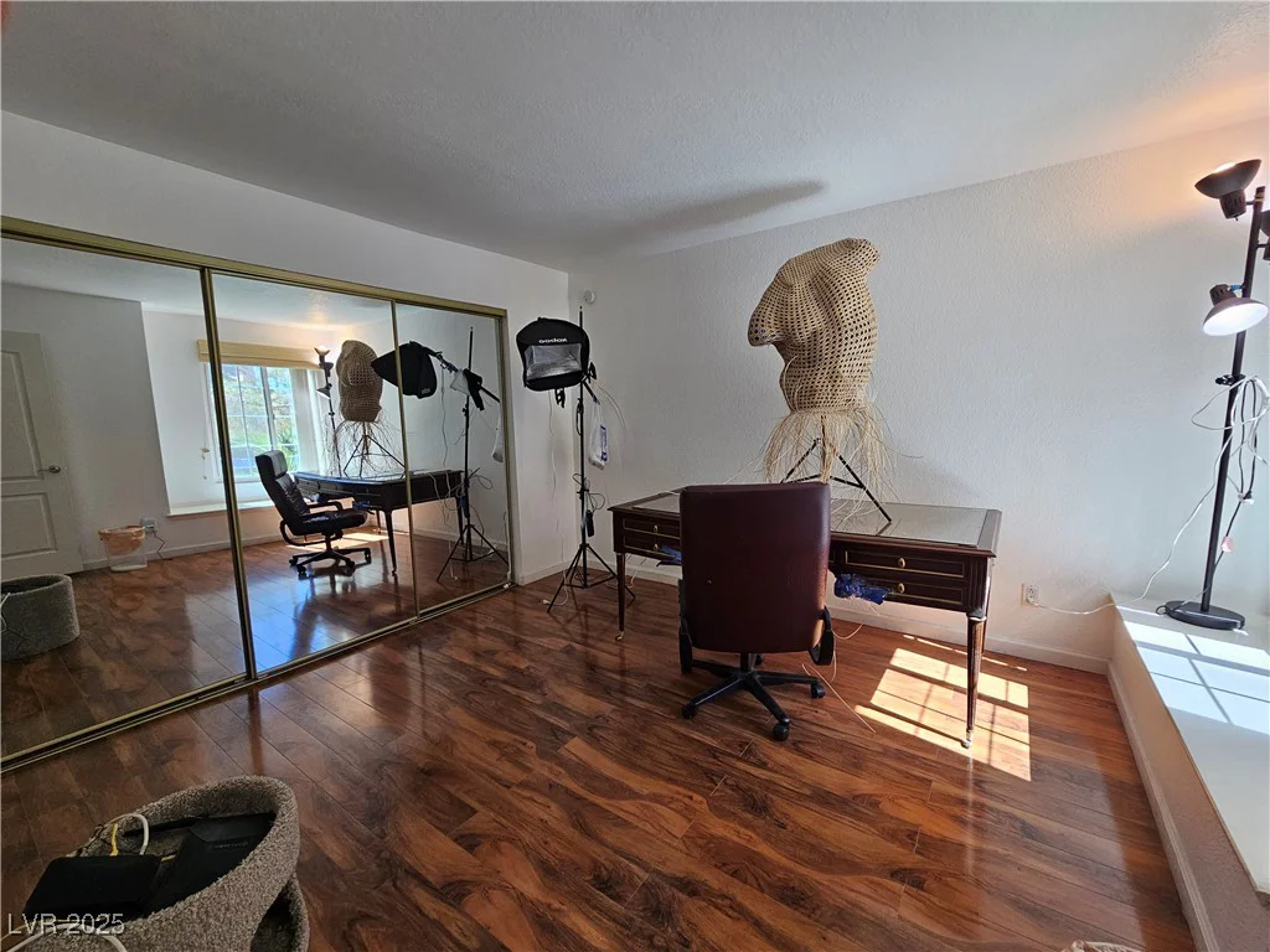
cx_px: 635
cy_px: 476
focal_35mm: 13
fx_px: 477
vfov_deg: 89.9
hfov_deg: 106.2
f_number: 2.2
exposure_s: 1/120
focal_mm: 2.2
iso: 64
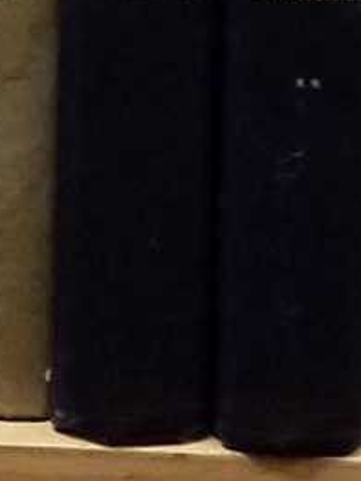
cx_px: -67
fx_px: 2143
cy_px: -849
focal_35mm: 154
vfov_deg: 10.2
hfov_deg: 9.5
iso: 320
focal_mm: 3.6
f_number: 1.9
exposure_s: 1/25
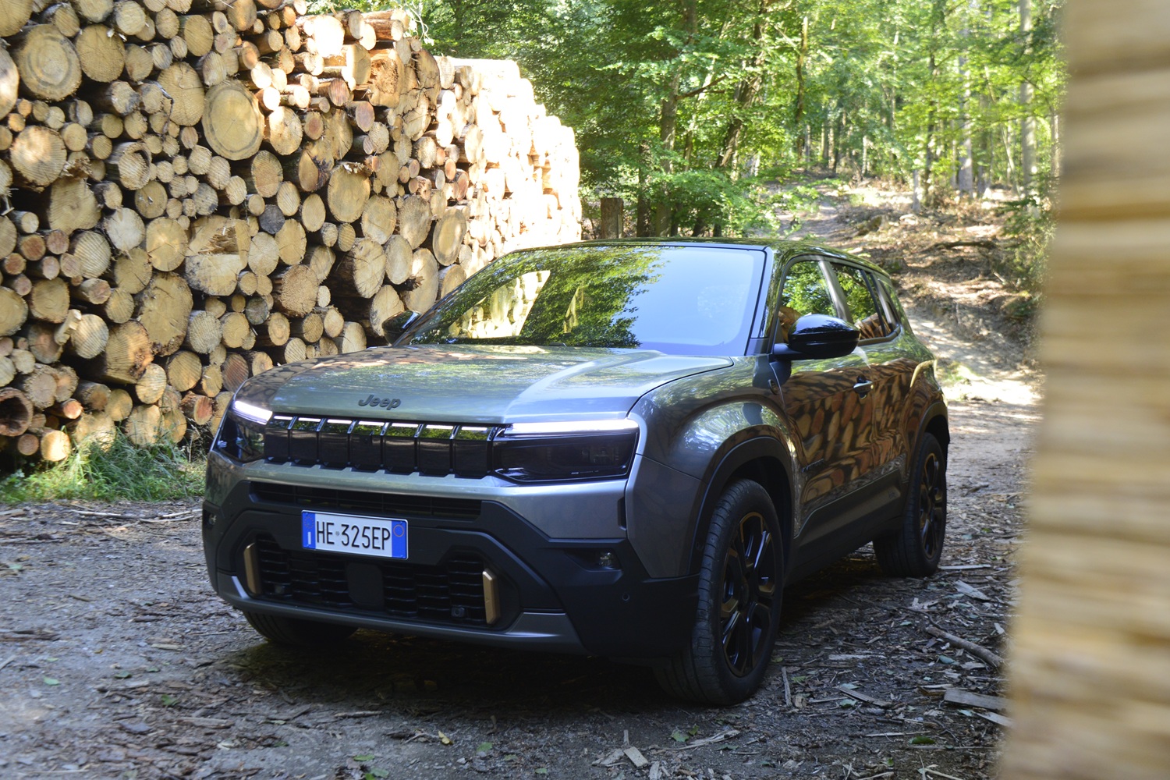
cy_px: 390
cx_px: 585
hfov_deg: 46.4
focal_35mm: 42
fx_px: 1365
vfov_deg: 31.9
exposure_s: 1/60
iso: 450
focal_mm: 28
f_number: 8
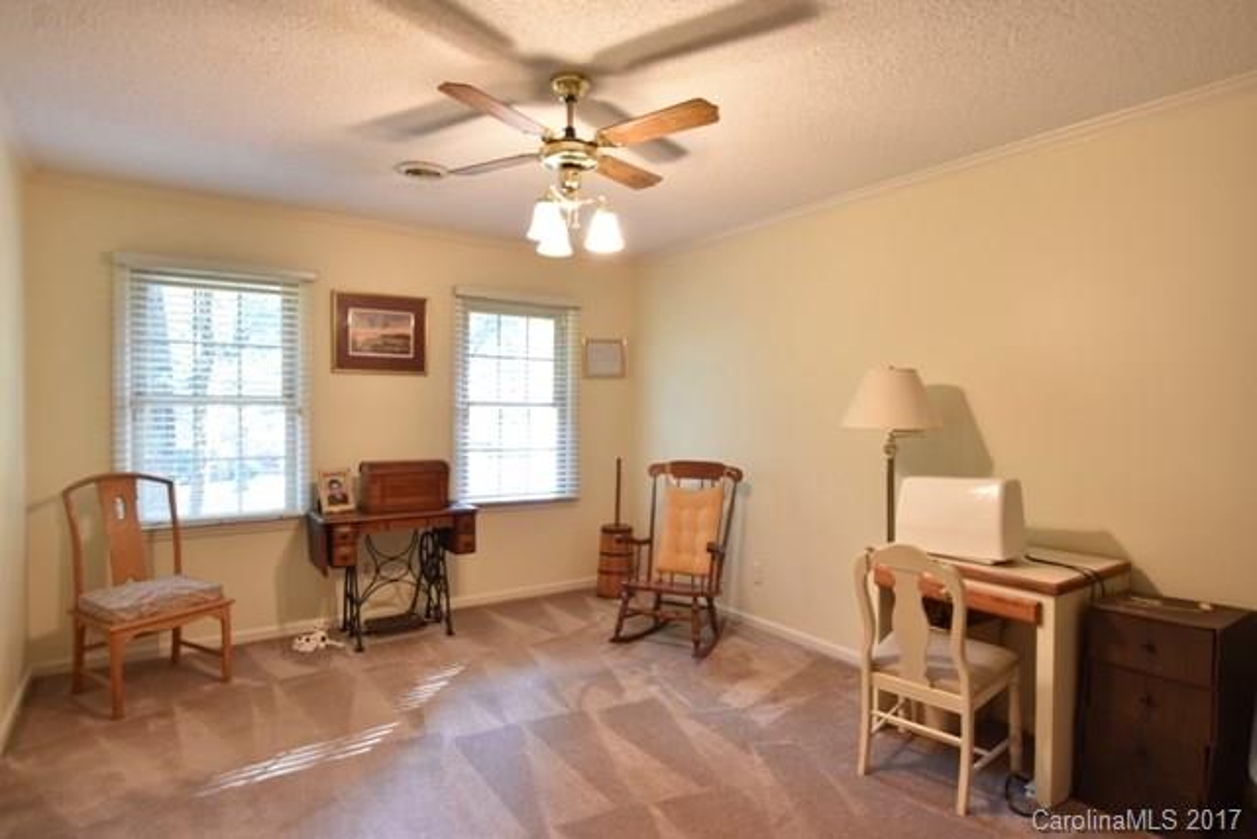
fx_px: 681
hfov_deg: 85.4
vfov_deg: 63.2
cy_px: 420
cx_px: 628
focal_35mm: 20
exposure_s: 1/10
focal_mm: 13
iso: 400
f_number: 5
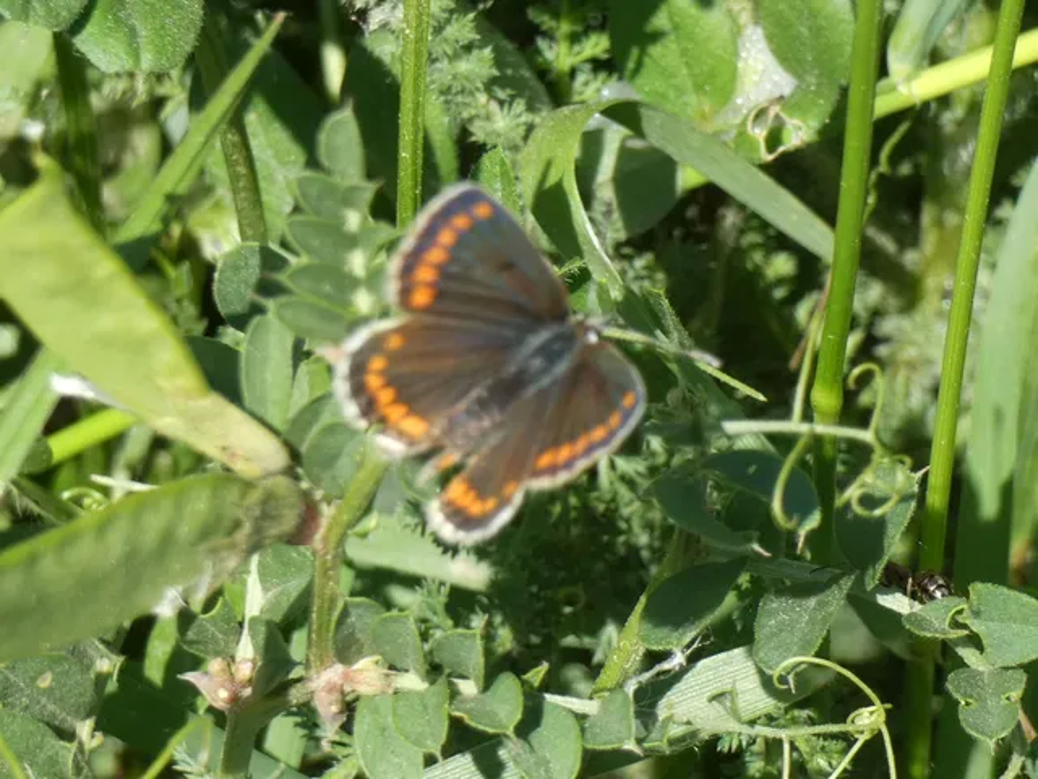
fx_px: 7077
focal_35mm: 236
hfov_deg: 8.4
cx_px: 519
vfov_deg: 6.3
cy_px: 390
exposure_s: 1/160
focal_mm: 42.3
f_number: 5.5
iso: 80
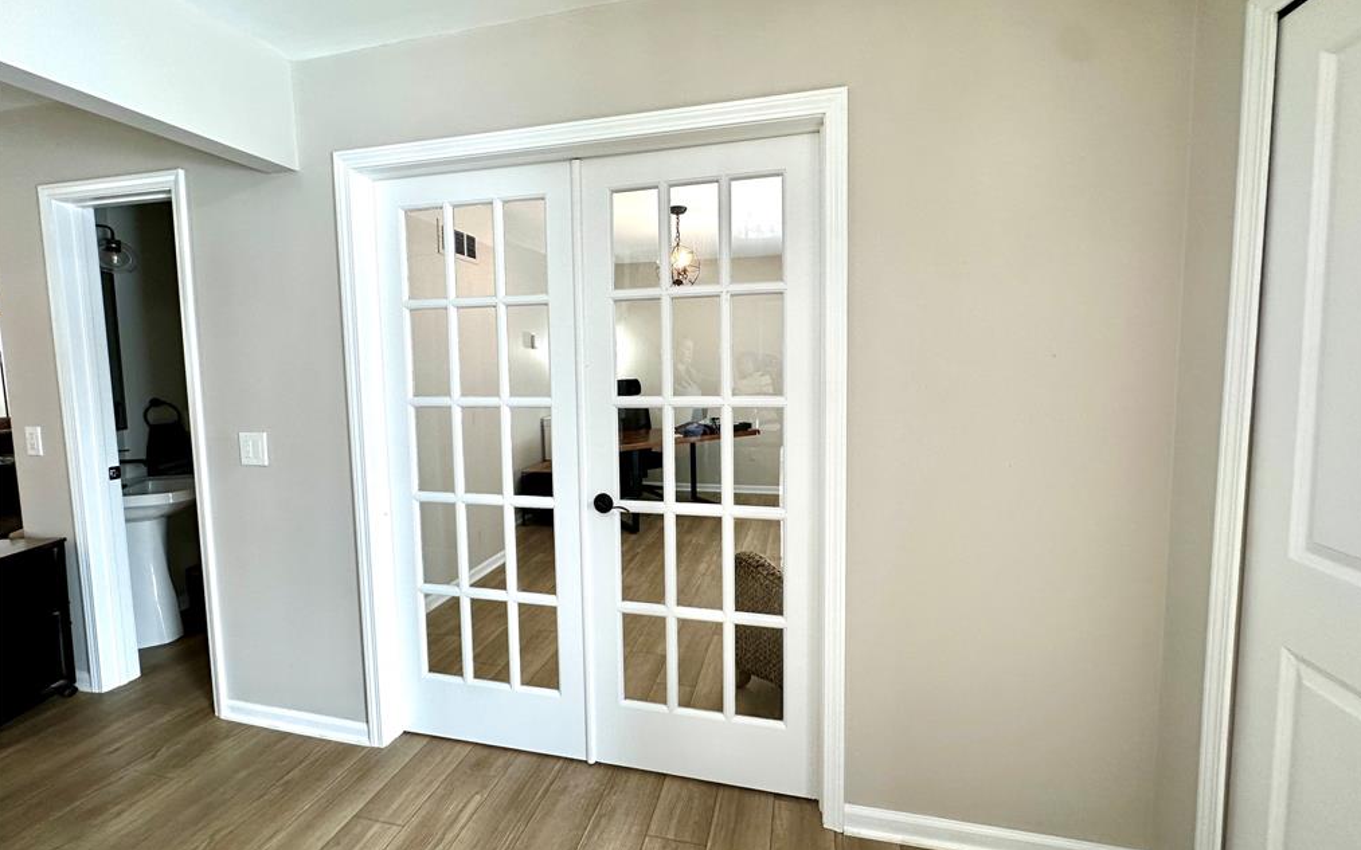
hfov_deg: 101.5
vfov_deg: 74.7
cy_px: 403
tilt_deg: -4.4
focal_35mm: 15
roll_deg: -0.2
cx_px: 680
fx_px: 556
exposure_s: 1/120
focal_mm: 2.22
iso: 160
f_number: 2.2
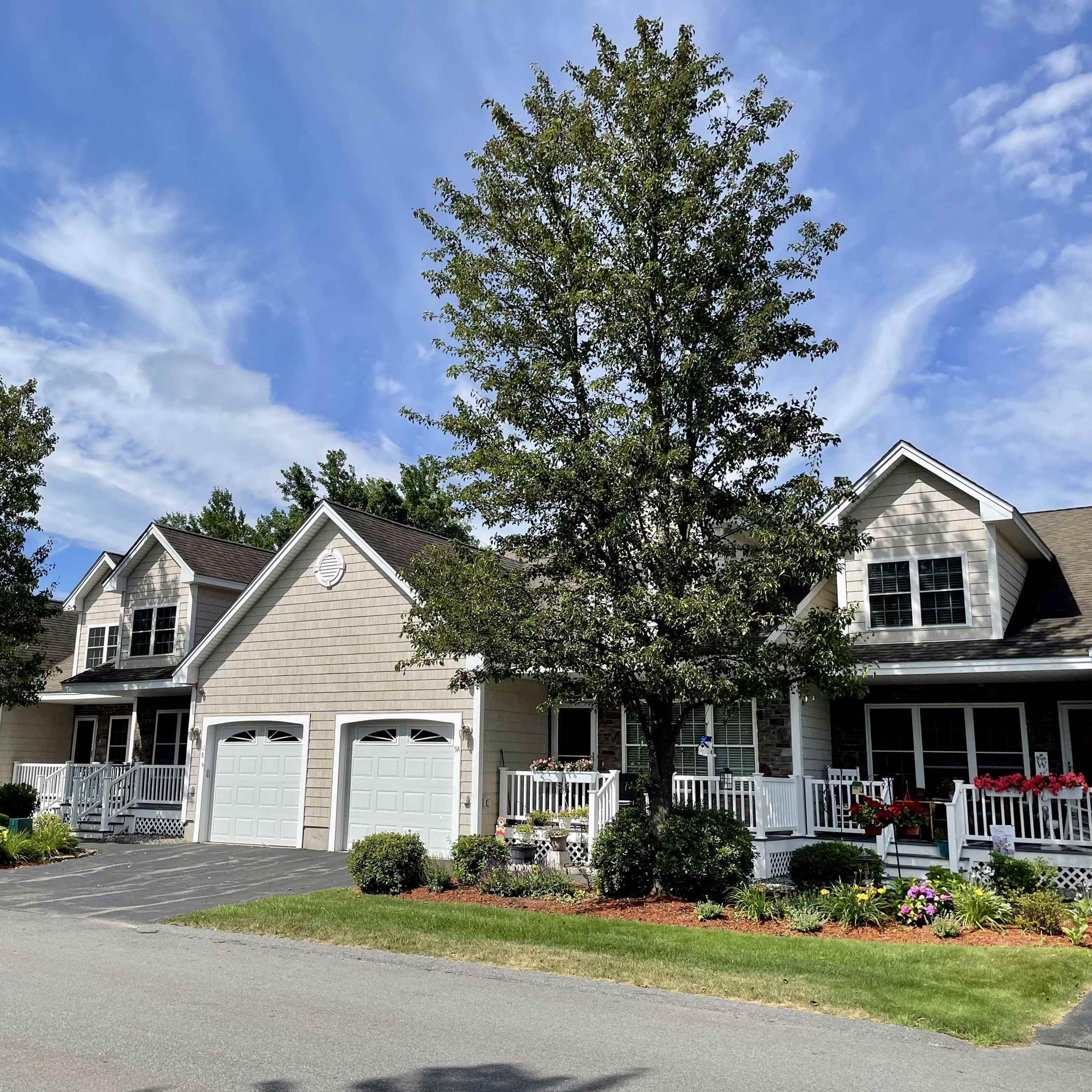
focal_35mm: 31
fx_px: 1106
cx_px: 485
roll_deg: +0.2
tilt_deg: +12.1
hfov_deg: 52.4
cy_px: 544
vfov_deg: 52.5
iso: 32
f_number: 1.6
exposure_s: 1/4464
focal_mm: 4.2
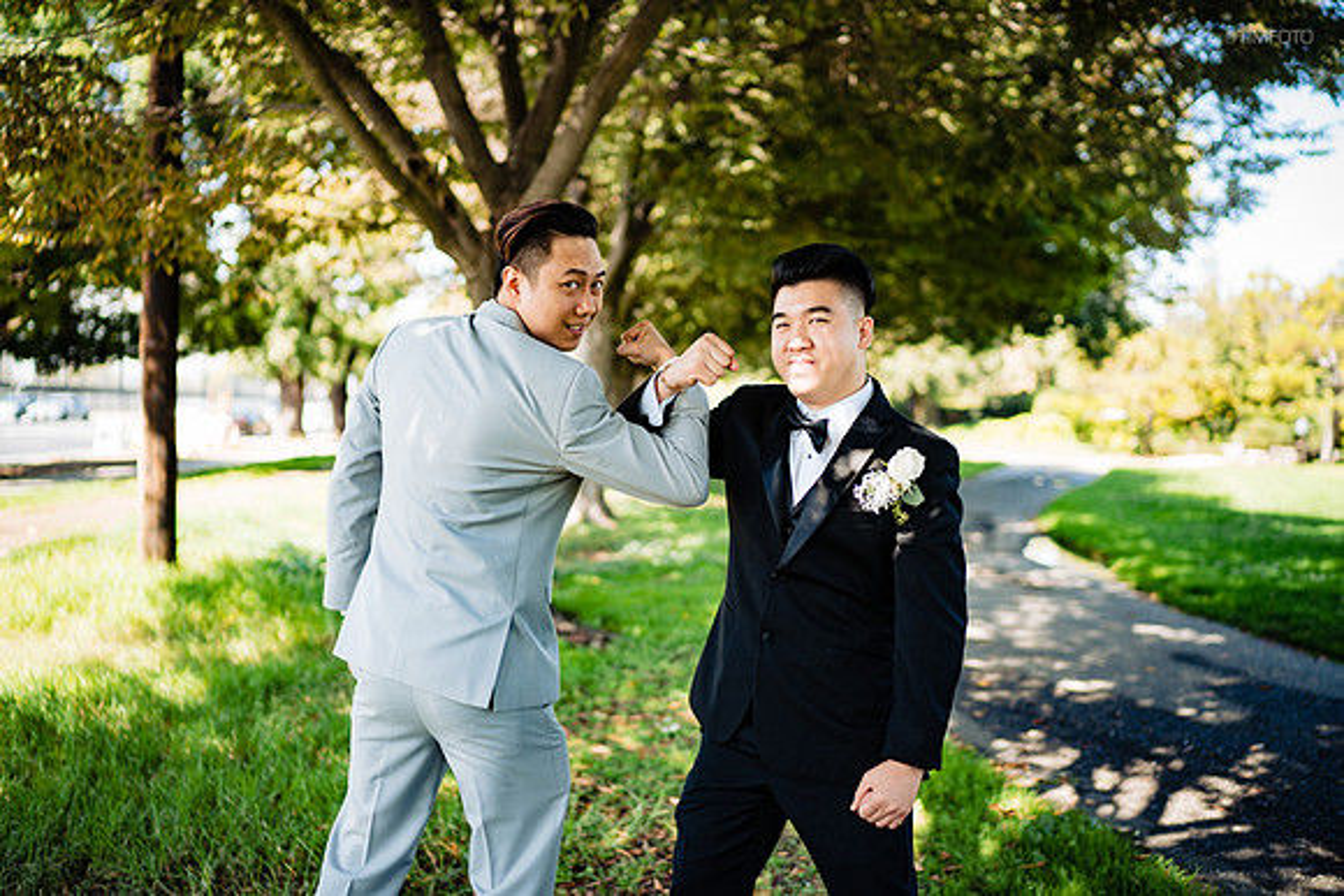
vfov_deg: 37.9
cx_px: 672
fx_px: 1307
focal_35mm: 35
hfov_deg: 54.4
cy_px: 448
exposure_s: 1/400
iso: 100
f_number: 1.6
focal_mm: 35
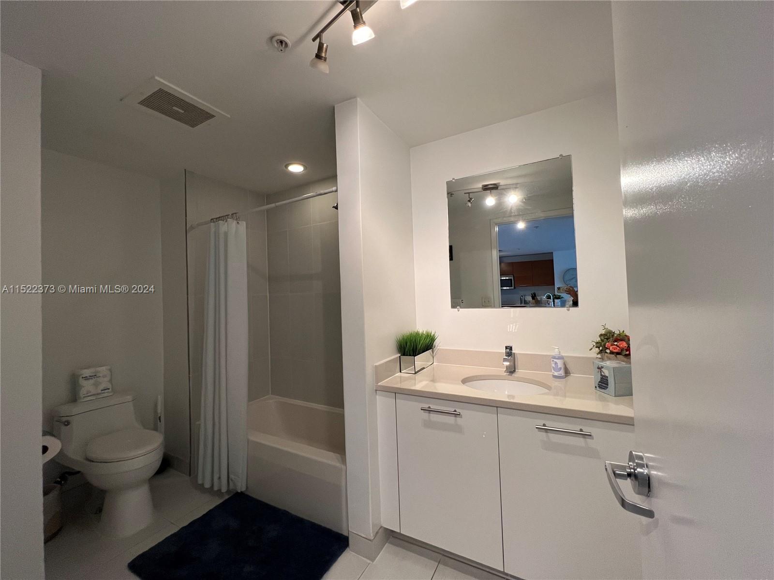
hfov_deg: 106.2
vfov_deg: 89.9
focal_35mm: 13
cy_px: 290
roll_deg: +2.3
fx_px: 291
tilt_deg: +1.5
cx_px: 387
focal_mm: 1.57
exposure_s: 1/120
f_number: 1.8
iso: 250
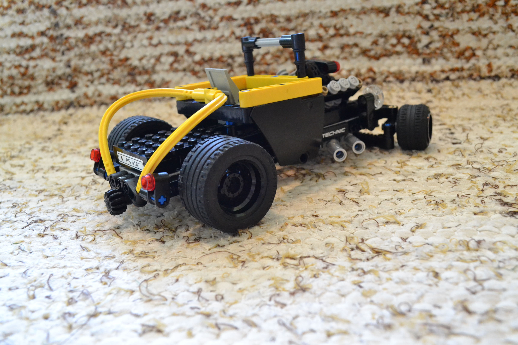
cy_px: 172
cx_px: 259
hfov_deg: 53.1
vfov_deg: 36.9
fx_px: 518
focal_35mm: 36
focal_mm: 24
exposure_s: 1/30
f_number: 6.3
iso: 3200
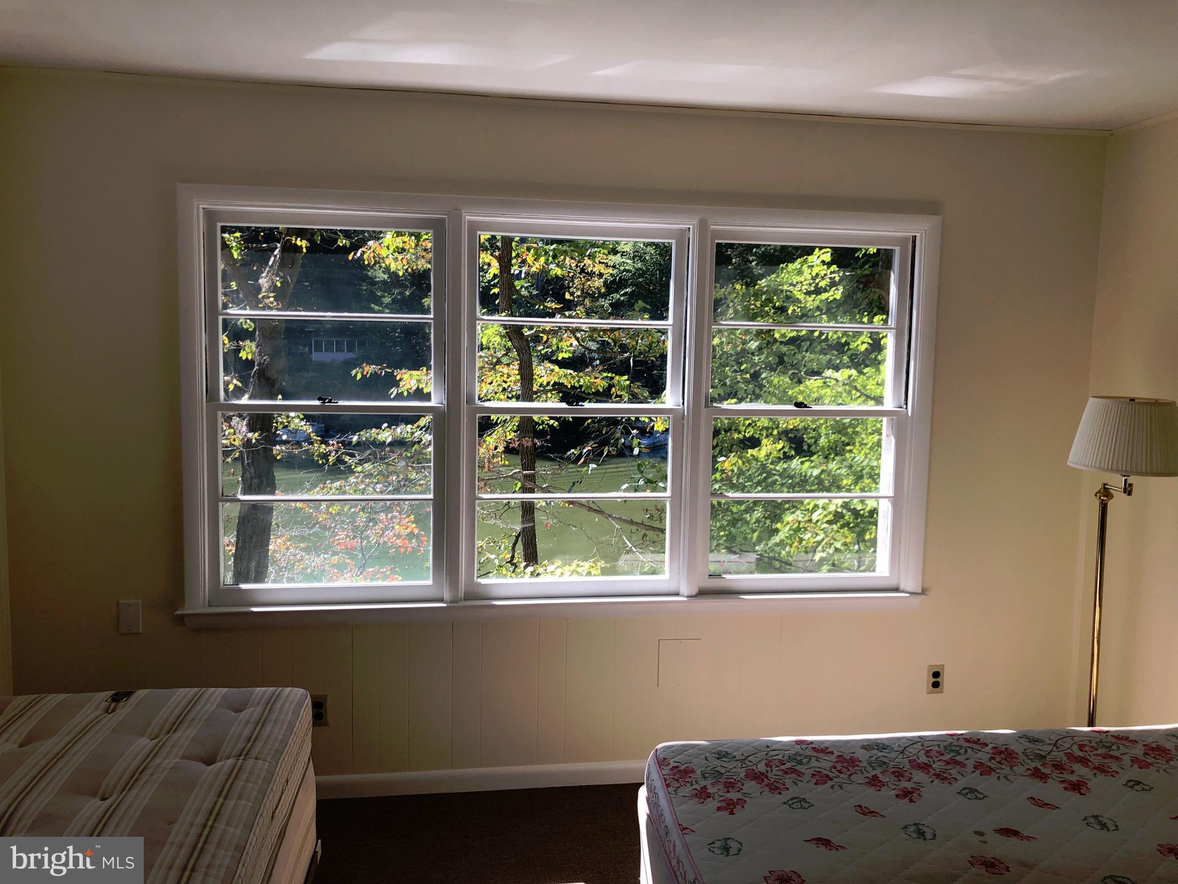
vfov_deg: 49.7
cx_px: 589
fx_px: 953
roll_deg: -2.0
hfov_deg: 63.4
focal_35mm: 28
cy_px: 442
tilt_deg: -5.4
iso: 20
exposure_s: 1/322
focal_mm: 4
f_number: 1.8
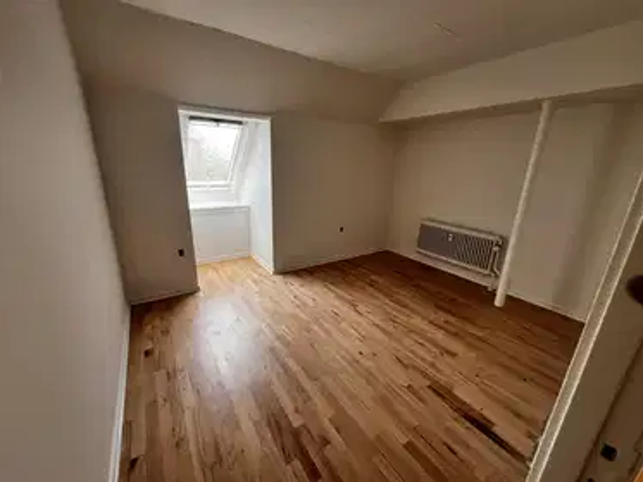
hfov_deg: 106.2
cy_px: 241
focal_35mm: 13
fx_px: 242
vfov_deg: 89.9
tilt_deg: -16.2
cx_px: 322
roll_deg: -1.9
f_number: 1.8
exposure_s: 1/99
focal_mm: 1.57
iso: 80
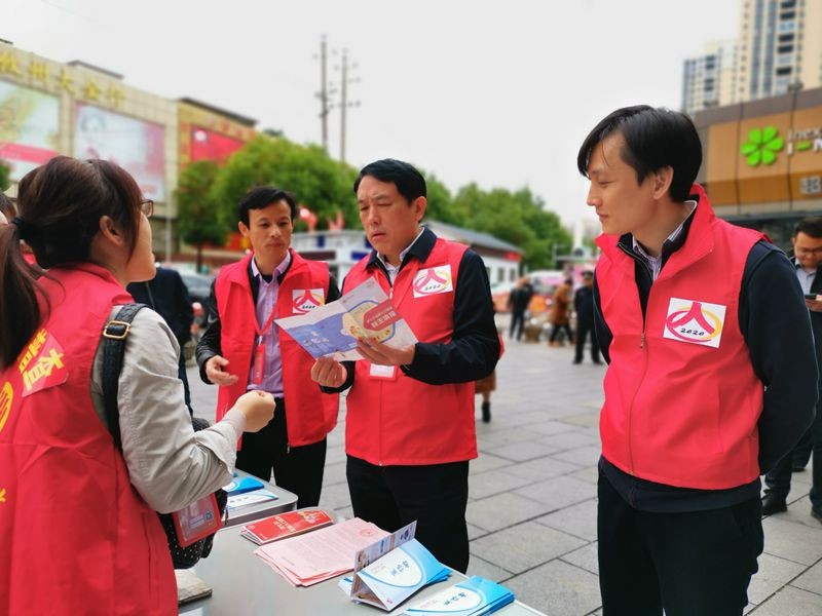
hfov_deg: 65.3
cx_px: 411
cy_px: 308
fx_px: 641
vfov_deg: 51.4
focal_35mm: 27
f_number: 1.8
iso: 50
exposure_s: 1/107
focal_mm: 5.58
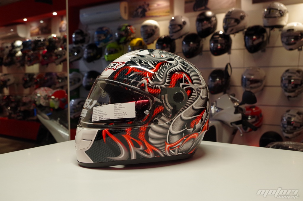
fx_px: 353
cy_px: 100
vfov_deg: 31.7
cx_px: 152
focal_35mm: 42
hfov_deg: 46.5
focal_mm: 28.13
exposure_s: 1/40
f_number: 5
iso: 800
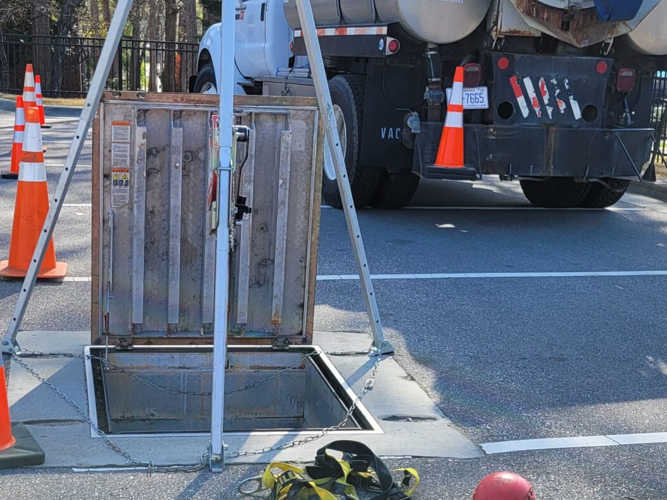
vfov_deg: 23.1
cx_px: 264
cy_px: 346
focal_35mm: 63
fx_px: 1214
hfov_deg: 30.6
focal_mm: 5.4
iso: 40
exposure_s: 1/984
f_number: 1.8
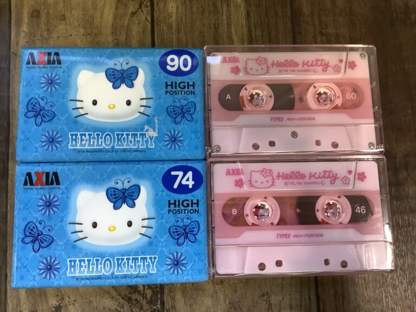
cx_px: 208
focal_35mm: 31
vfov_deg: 45.4
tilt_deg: -81.3
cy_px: 156
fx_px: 373
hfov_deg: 58.4
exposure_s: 1/60
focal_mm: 3.3
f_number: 2.4
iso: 80
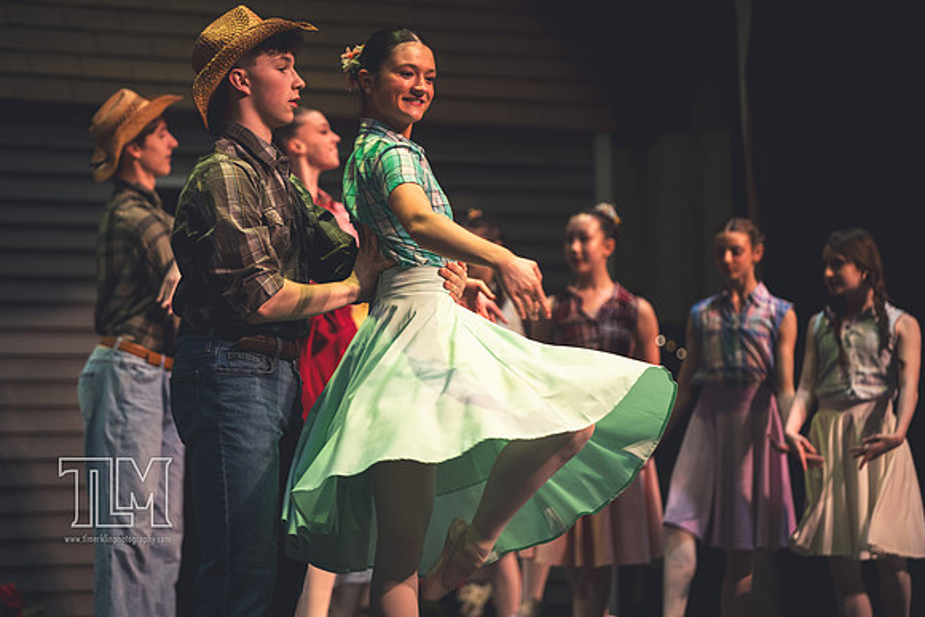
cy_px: 308
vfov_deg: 11.0
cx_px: 462
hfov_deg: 16.4
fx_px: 3212
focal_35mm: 125
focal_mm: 125
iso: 1100
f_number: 2.8
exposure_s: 1/250
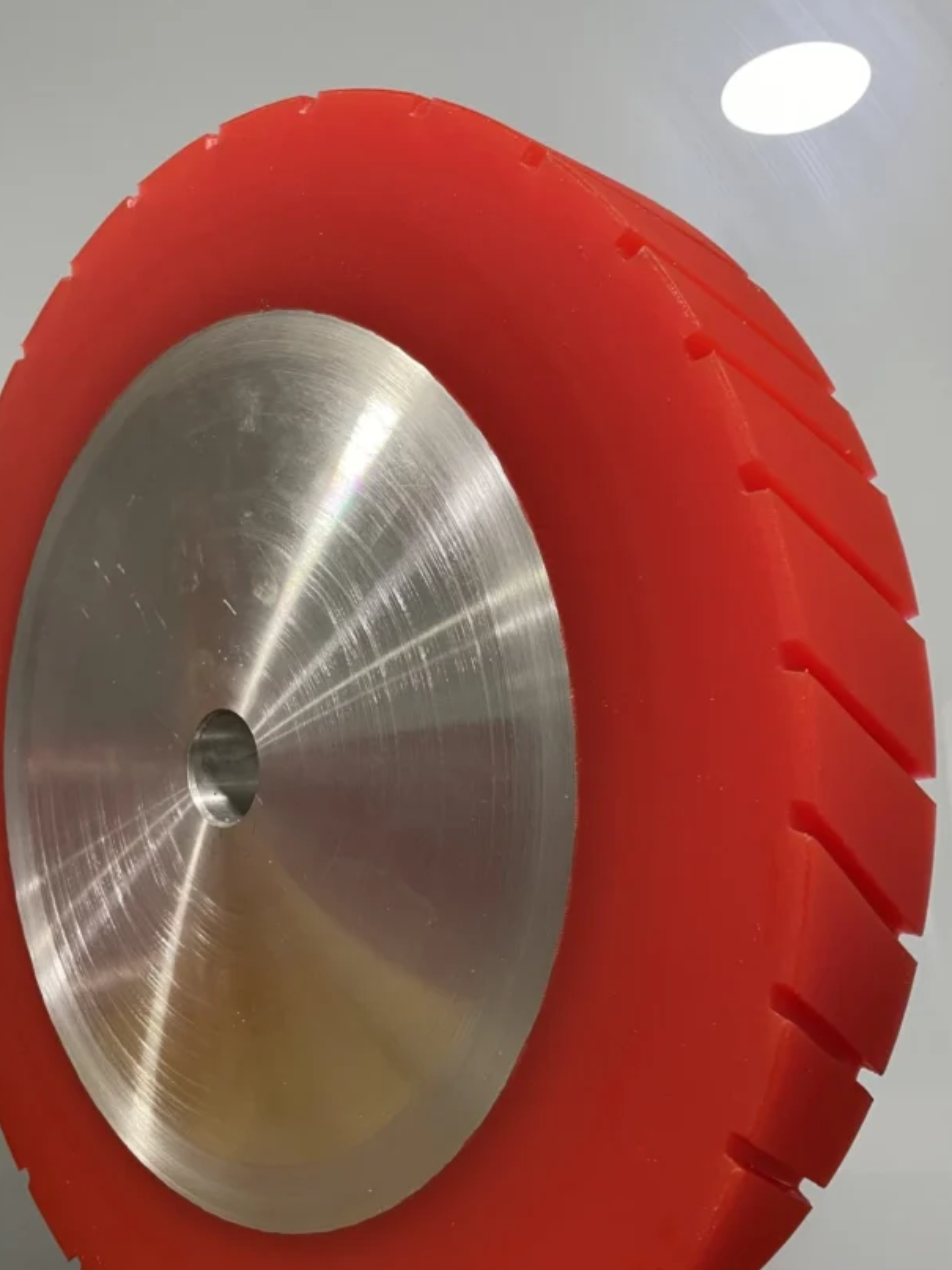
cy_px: 727
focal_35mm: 33
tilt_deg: +6.9
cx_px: 458
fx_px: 1210
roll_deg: +2.5
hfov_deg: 42.9
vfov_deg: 55.1
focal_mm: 4.2
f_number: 1.6
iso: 160
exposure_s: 1/50
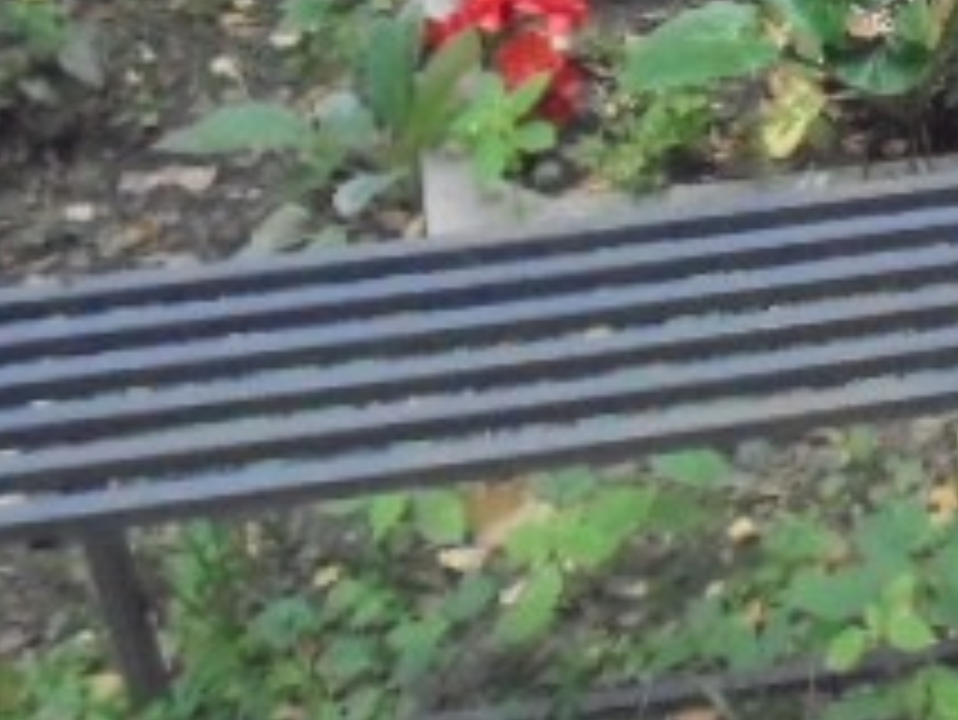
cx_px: 1021
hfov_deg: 23.6
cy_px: 4
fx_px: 2160
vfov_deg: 18.4
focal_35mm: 78
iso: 800
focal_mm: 4.6
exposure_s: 1/100
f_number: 3.5
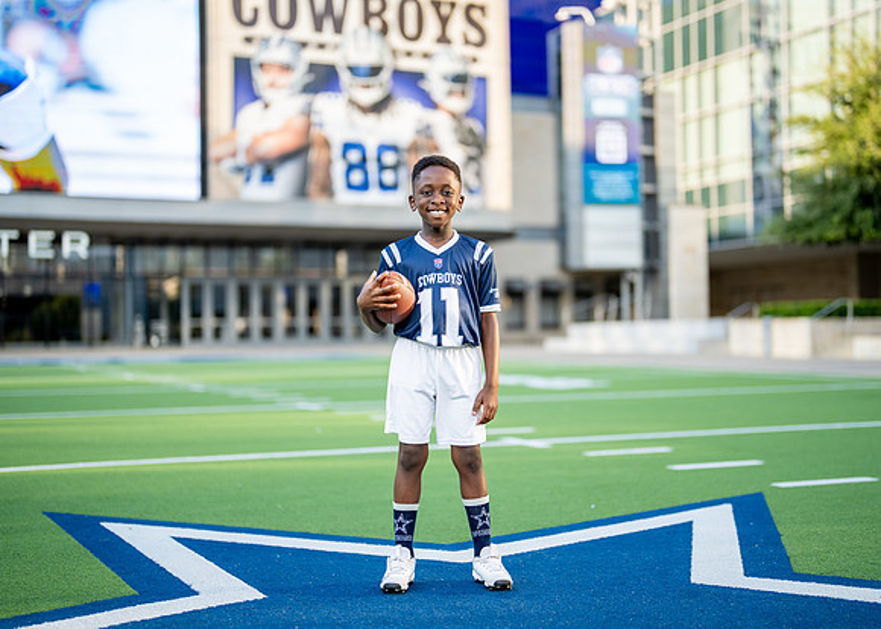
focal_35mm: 53
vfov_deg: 26.5
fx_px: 1337
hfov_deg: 36.5
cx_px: 452
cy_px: 317
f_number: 1.2
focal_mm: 50
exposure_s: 1/1250
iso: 100
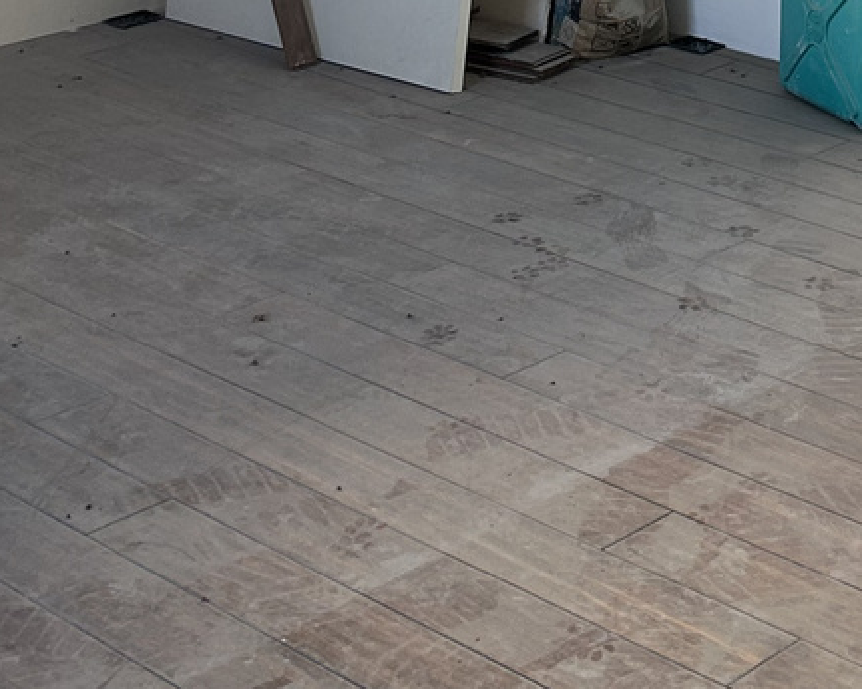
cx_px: 786
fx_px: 2295
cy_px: -277
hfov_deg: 20.8
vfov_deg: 15.9
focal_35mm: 90
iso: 64
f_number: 1.5
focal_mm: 5.7
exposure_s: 1/120
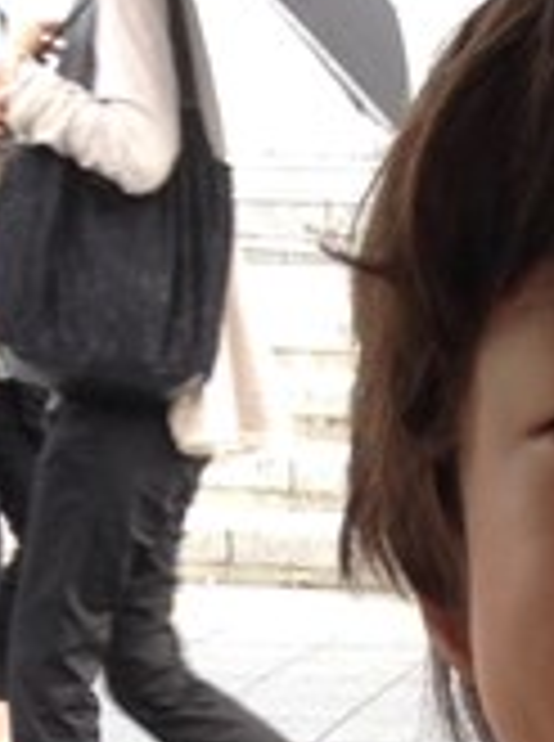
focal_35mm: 160
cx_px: 793
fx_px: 3428
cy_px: 1529
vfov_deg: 11.1
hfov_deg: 9.0
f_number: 2.4
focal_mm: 3.3
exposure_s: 1/120
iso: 32
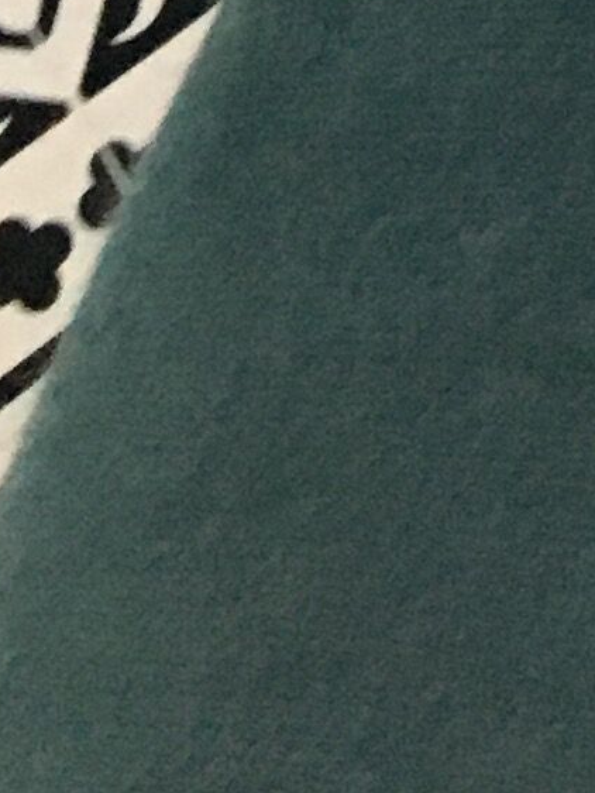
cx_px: 1939
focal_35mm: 208
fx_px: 4763
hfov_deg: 6.4
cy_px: -1599
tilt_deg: -56.7
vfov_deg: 8.1
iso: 200
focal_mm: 4.15
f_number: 2.2
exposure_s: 1/17
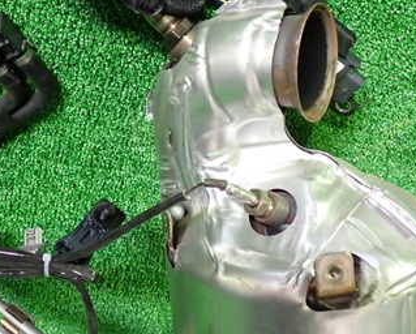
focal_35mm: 55
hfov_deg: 33.9
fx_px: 678
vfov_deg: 27.3
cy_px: 85
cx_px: 155
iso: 640
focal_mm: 5.4
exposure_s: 1/30
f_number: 2.3
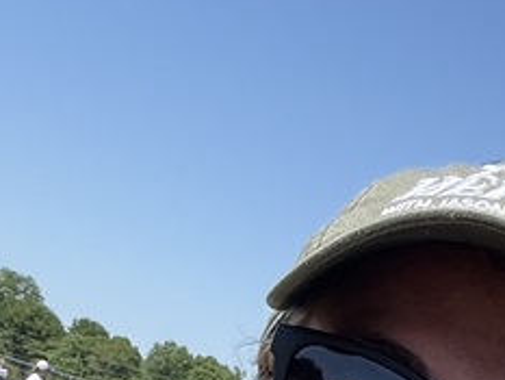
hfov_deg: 18.7
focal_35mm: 101
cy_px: 808
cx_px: 553
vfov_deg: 12.5
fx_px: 1474
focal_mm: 2.69
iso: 40
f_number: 1.9
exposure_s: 1/1000
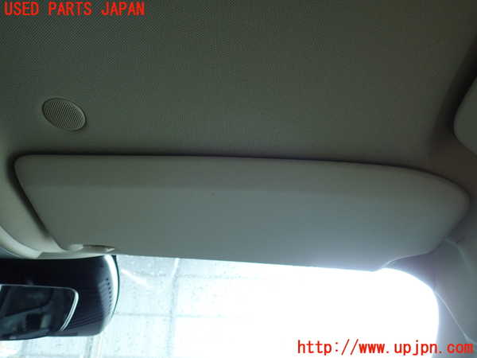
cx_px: 238
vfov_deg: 49.7
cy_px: 179
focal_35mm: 28
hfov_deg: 63.4
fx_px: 386
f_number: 2.2
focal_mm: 5.14
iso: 200
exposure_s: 1/40
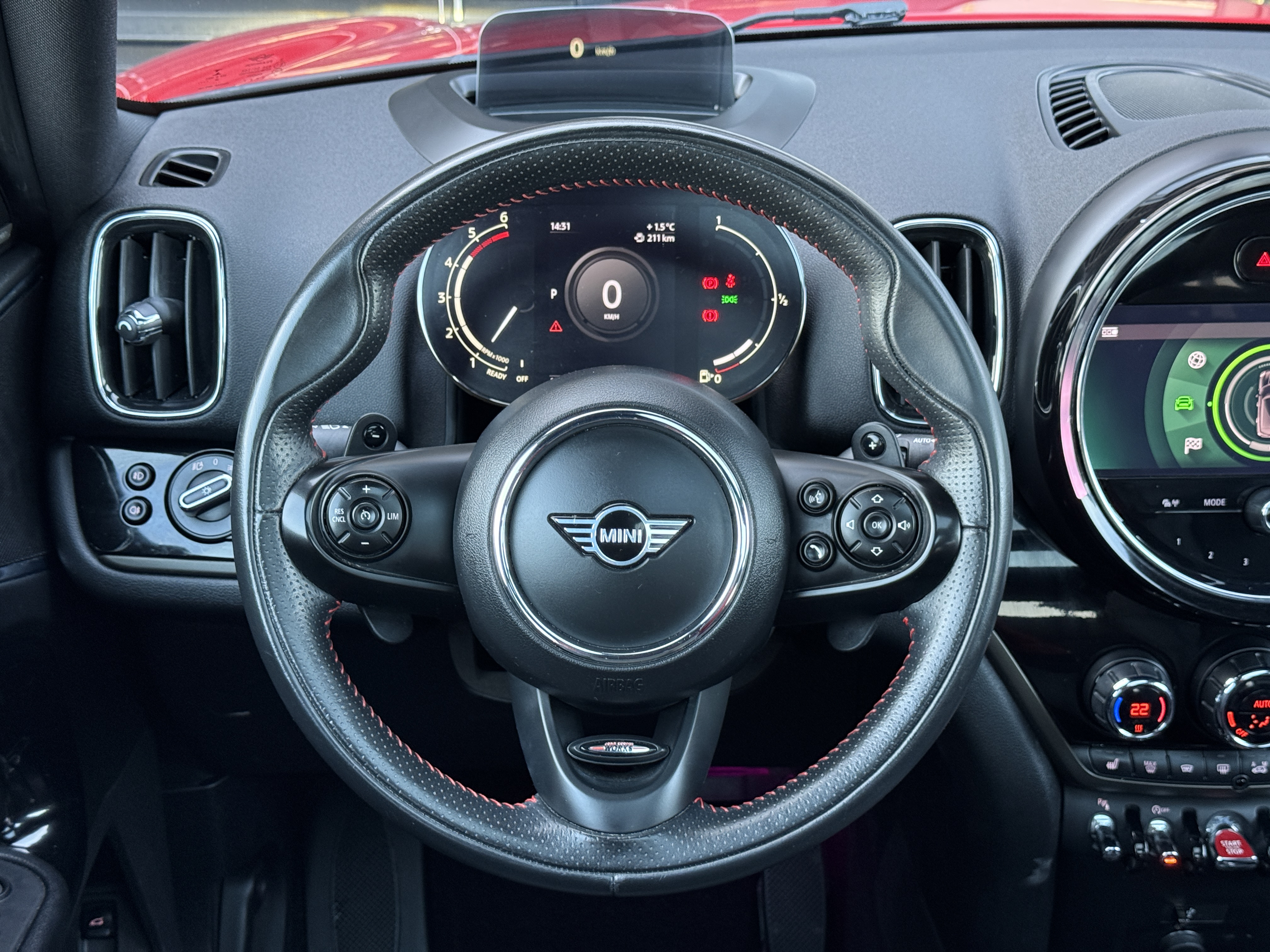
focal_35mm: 48
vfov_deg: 30.3
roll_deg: -1.3
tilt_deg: -23.8
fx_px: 1761
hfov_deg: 39.7
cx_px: 635
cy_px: 476
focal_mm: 6.76
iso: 250
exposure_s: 1/60
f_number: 1.78
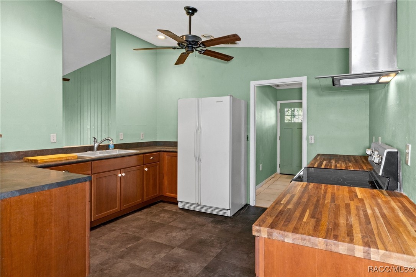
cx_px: 208
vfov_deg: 59.4
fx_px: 243
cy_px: 138
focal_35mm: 21
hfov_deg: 81.2
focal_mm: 14
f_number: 8
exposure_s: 1
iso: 320
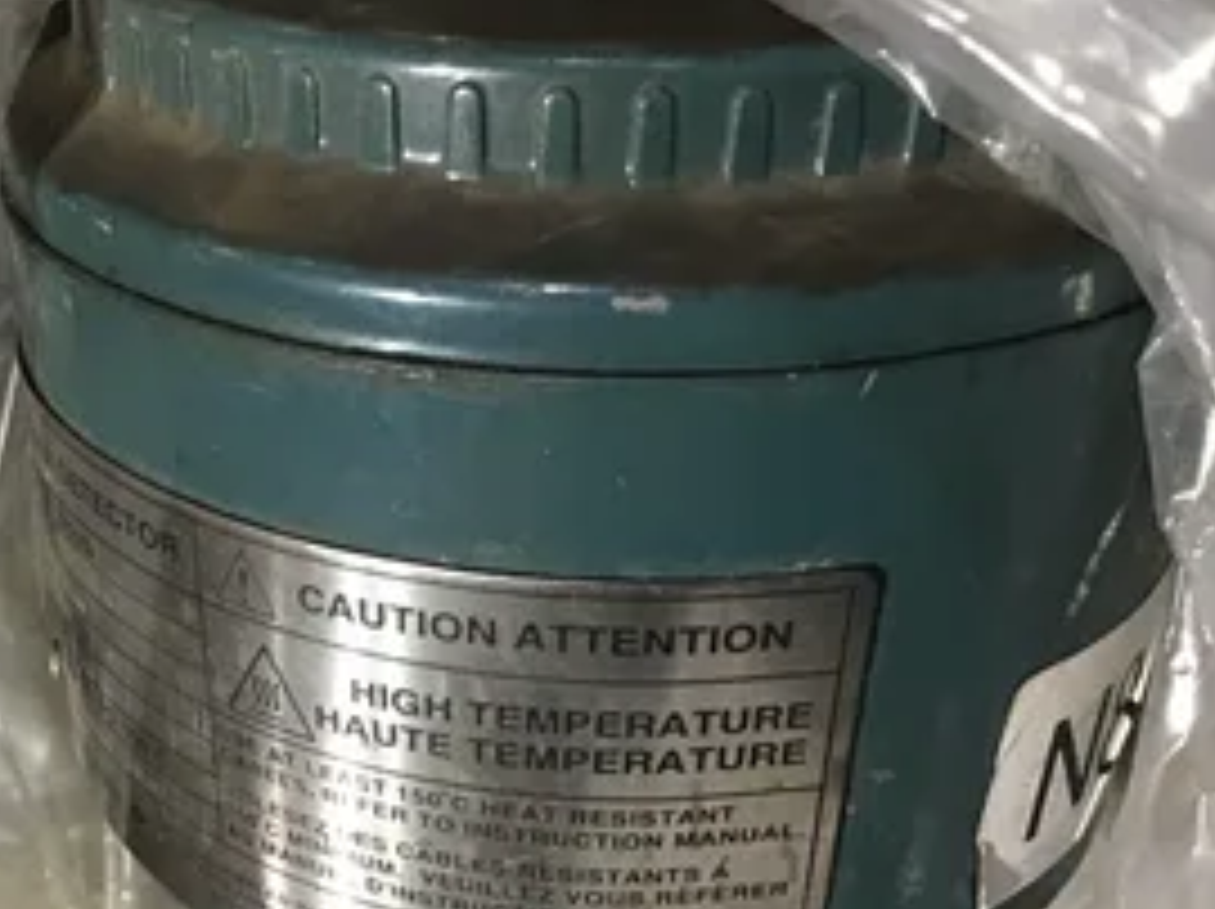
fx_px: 1613
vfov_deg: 31.3
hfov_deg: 40.6
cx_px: 374
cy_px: 598
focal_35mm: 46
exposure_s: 1/17
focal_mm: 3.3
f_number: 2.4
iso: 200
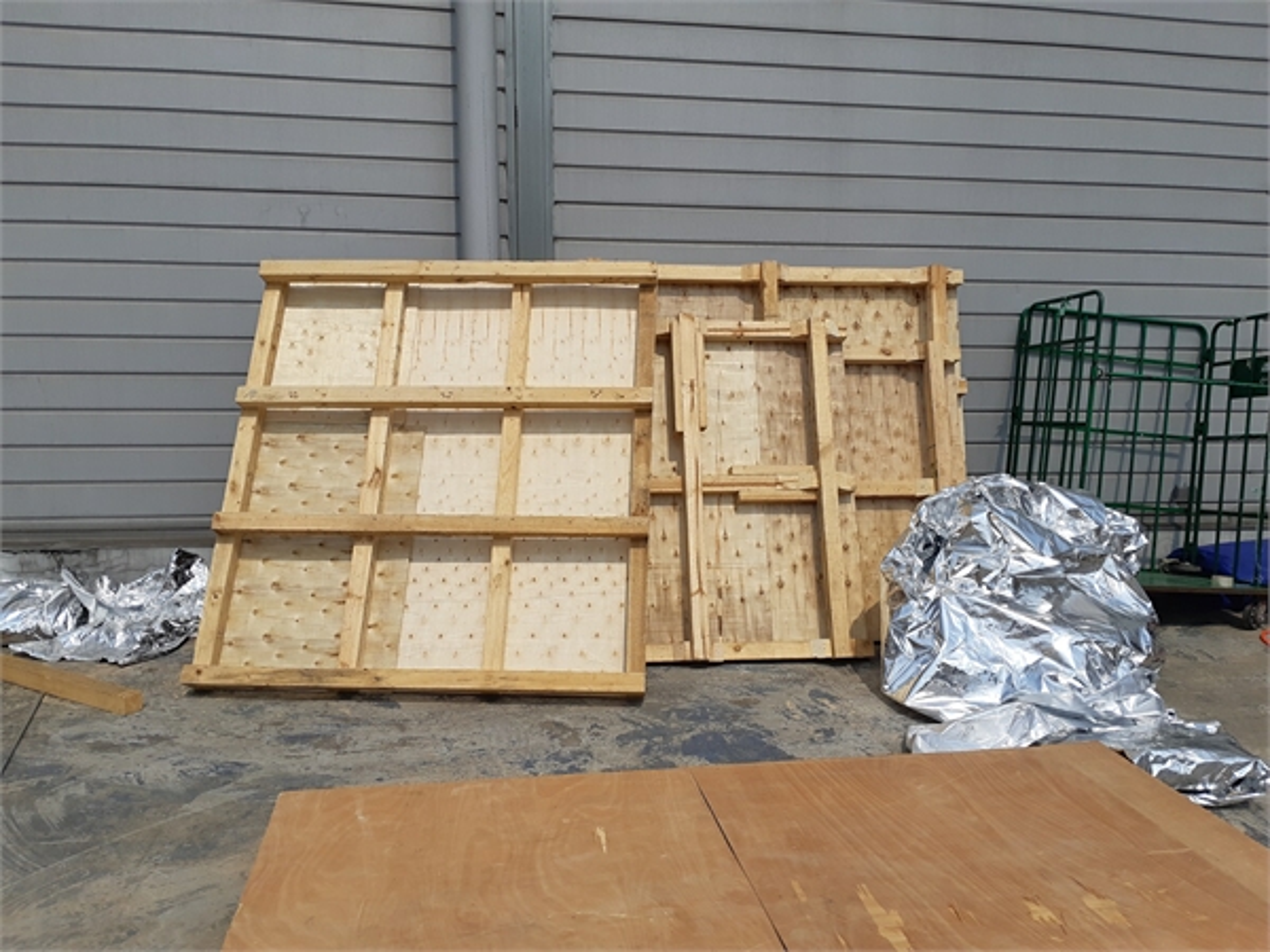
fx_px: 954
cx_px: 635
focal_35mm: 26
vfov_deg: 53.1
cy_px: 476
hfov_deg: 67.3
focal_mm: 3.93
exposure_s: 1/4878
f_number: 1.7
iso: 40
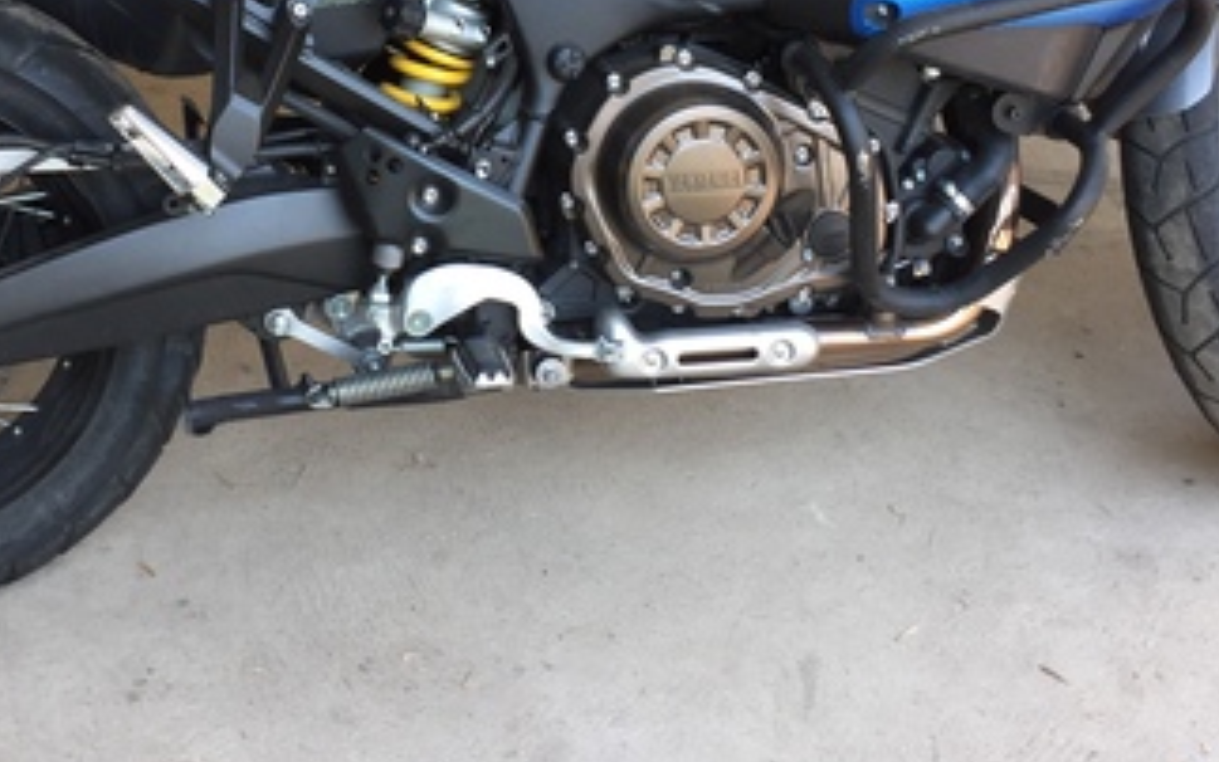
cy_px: 19
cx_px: 434
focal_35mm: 61
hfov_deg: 33.3
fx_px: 2027
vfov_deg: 20.7
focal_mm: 4.15
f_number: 2.2
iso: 32
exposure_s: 1/120
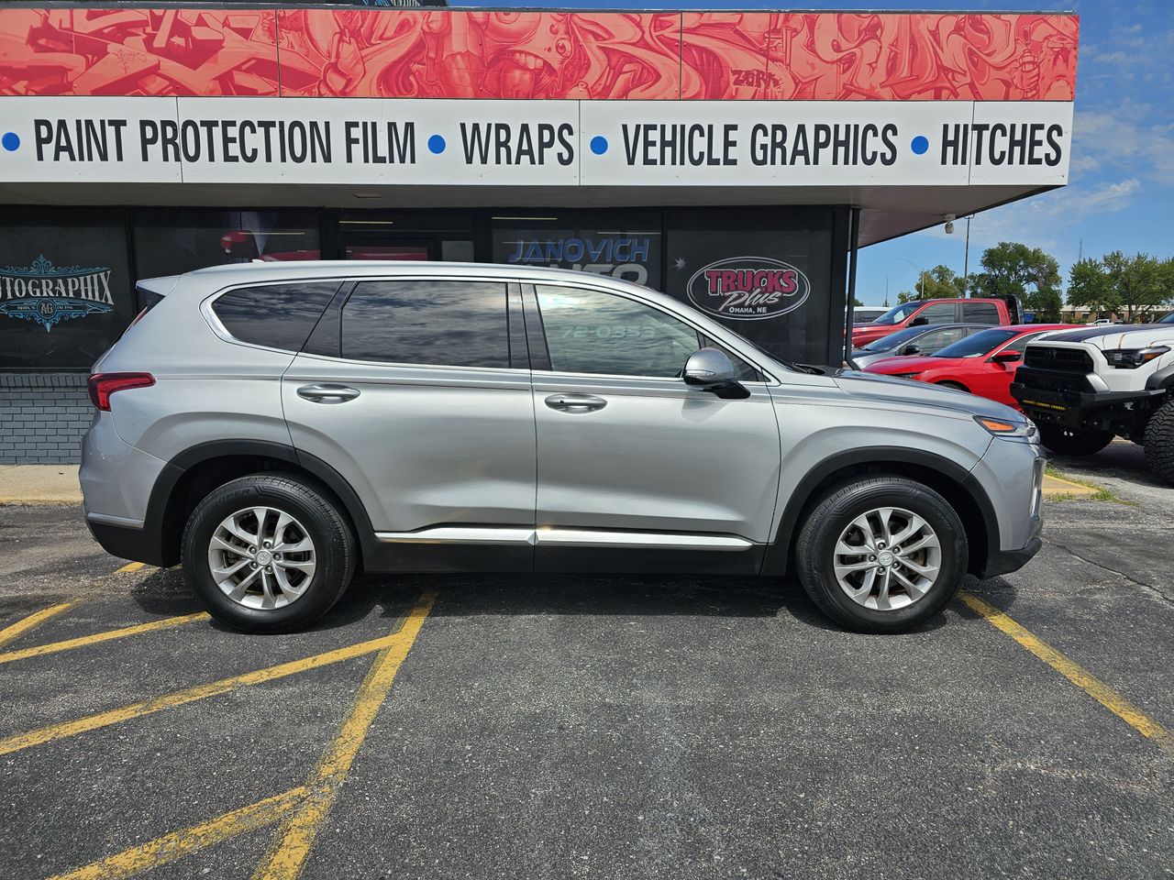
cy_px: 440
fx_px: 780
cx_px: 587
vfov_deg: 58.9
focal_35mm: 23
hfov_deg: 73.9
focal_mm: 6.3
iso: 10
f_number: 1.7
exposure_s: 1/1272
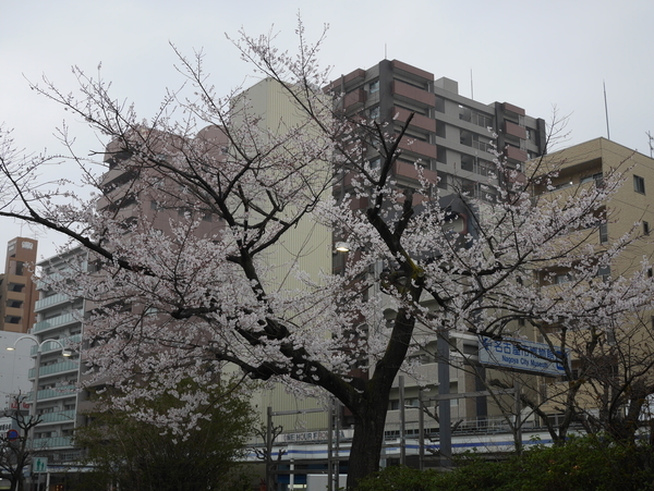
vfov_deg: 29.1
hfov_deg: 38.2
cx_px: 327
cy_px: 246
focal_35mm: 50
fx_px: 945
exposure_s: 1/60
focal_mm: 25
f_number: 5.1
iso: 320
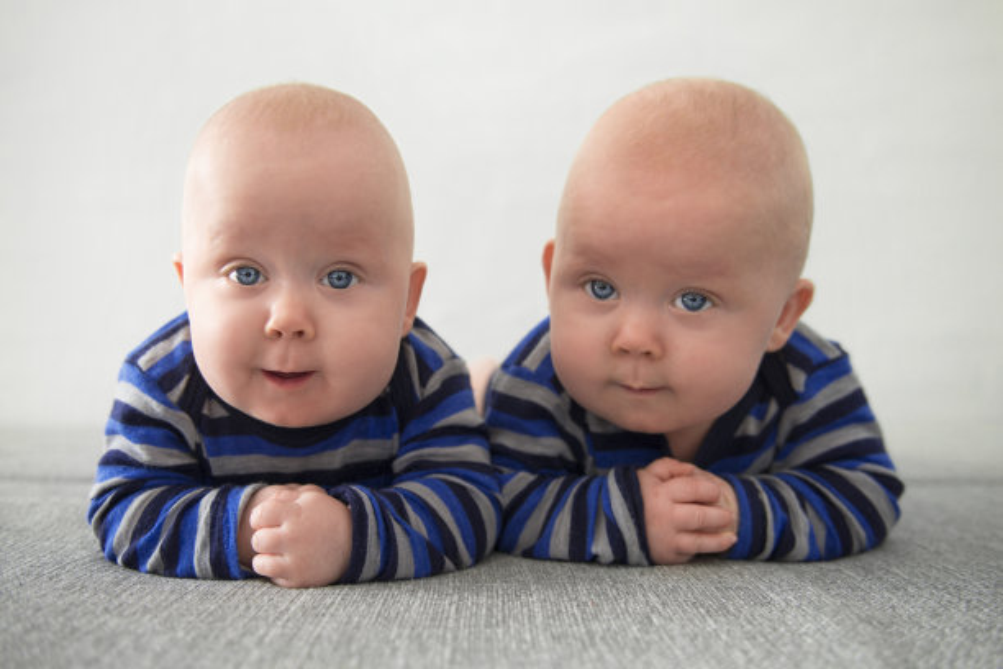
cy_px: 334
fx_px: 808
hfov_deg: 63.7
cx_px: 502
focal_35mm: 29
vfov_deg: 45.0
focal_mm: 29
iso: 125
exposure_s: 1/80
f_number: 2.8
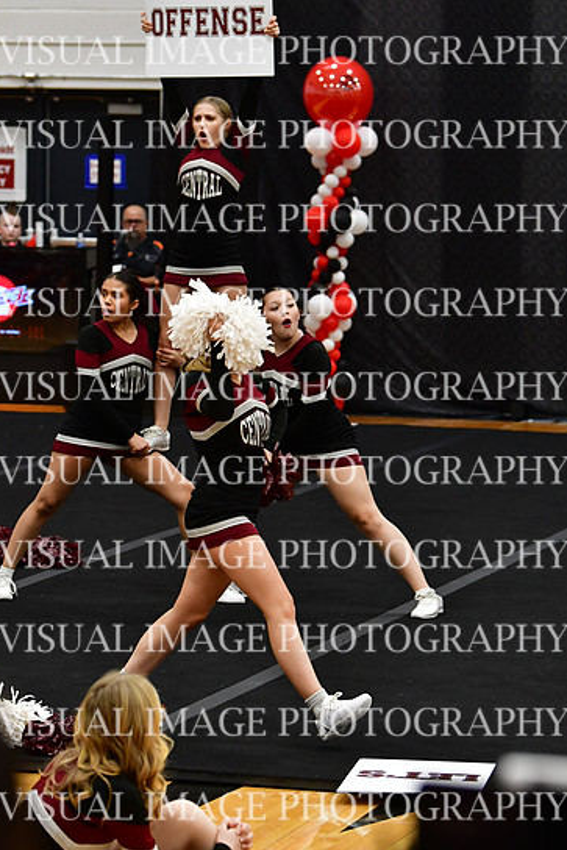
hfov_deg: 8.6
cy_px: 428
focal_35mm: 160
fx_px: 3777
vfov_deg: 12.8
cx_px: 268
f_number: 4
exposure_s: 1/500
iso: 4000
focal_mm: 100
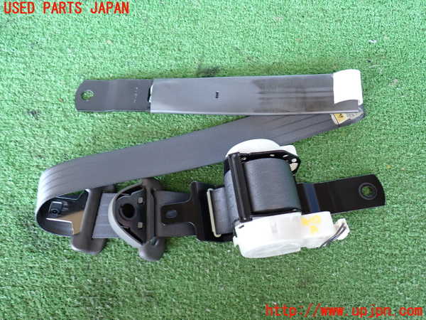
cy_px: 160
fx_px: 394
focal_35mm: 32
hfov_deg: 56.8
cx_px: 213
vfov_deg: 44.2
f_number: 2.4
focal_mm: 5.79
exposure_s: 1/30
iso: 250
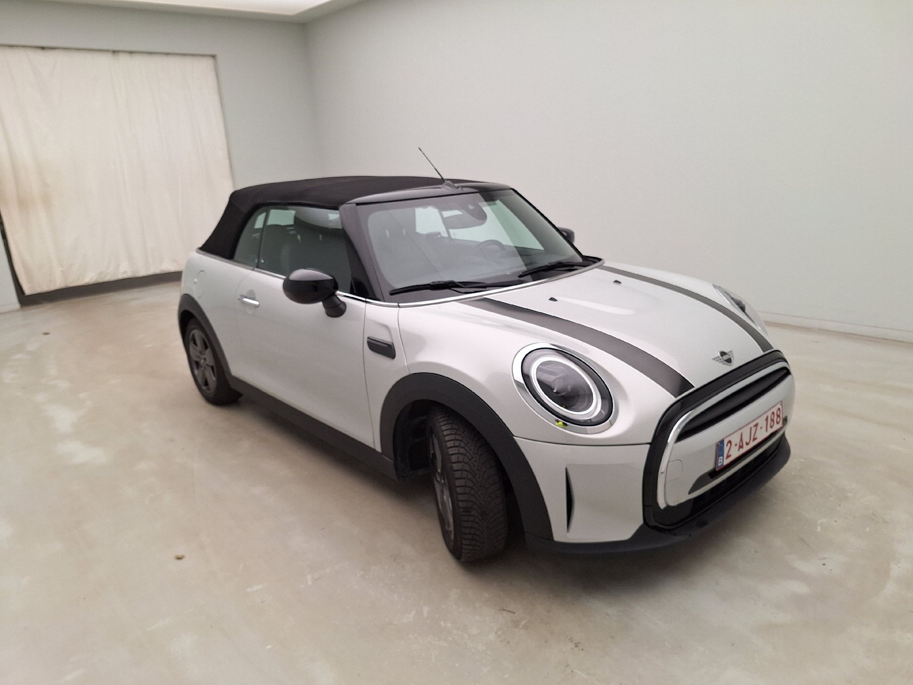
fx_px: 607
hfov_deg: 73.9
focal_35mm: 23
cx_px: 456
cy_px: 342
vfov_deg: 58.9
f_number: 1.8
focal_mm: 5.54
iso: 40
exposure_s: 1/116
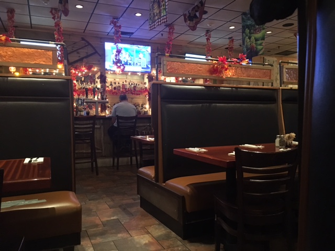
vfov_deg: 48.2
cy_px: 126
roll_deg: +1.2
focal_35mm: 29
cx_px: 168
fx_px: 281
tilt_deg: -1.3
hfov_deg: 61.7
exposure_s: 1/15
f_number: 2.2
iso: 320
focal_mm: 4.15
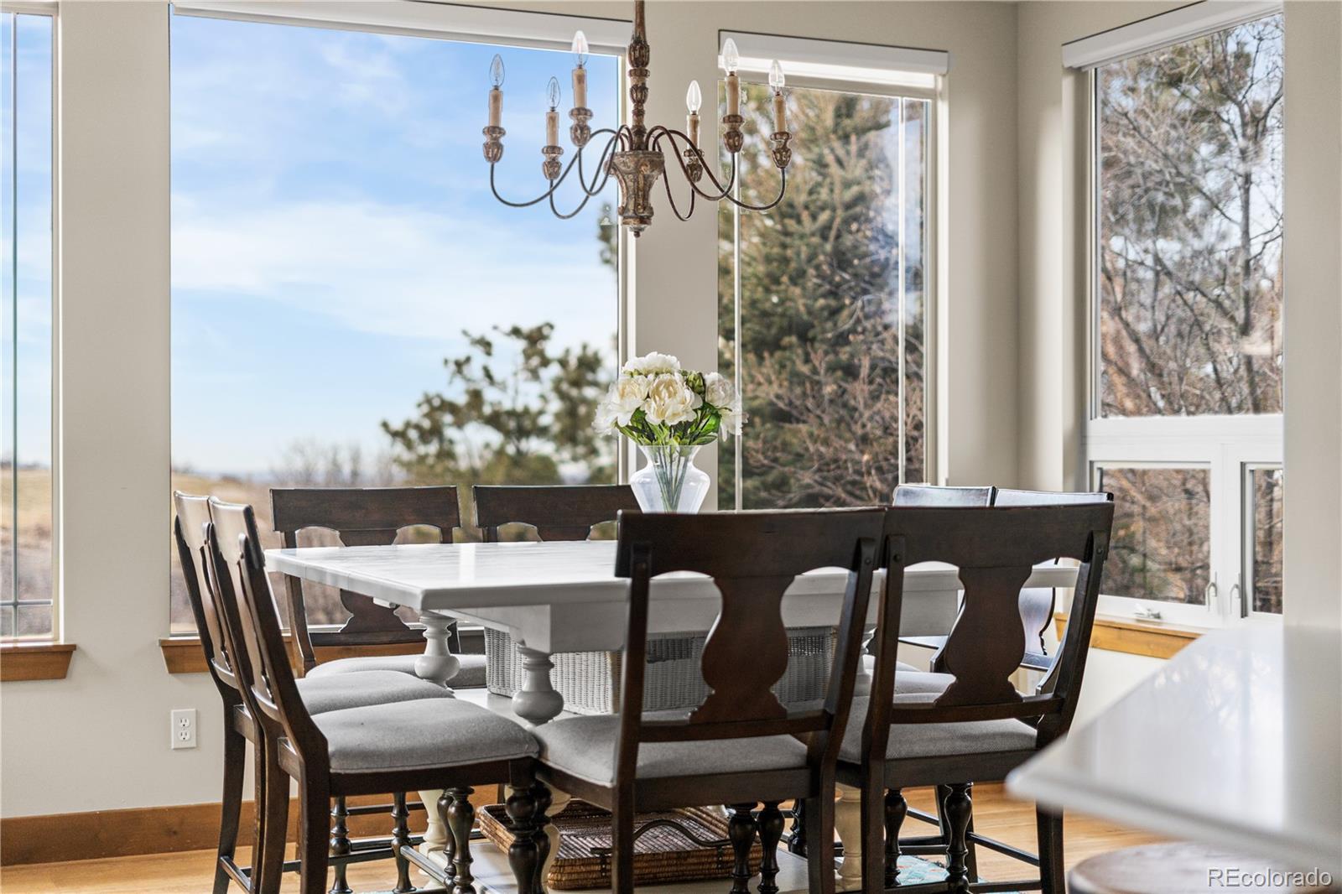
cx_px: 671
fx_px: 1863
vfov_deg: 27.0
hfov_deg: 39.6
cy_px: 447
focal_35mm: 50
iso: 400
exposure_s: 1/320
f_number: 1.8
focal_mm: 50
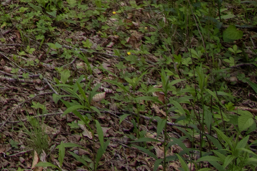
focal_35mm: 87
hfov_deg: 16.3
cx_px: -291
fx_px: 621
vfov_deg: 11.8
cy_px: -278
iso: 200
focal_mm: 10
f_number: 5
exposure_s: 1/100
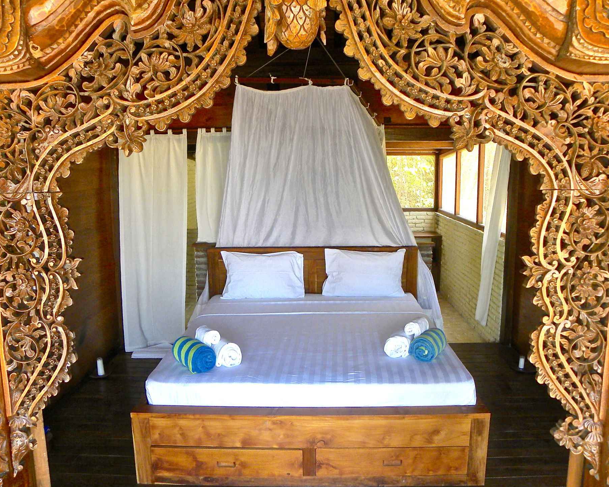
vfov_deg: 51.5
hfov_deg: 62.2
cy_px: 242
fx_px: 505
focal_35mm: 28
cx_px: 289
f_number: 2.8
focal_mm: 4.6
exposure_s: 1/70.1
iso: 137
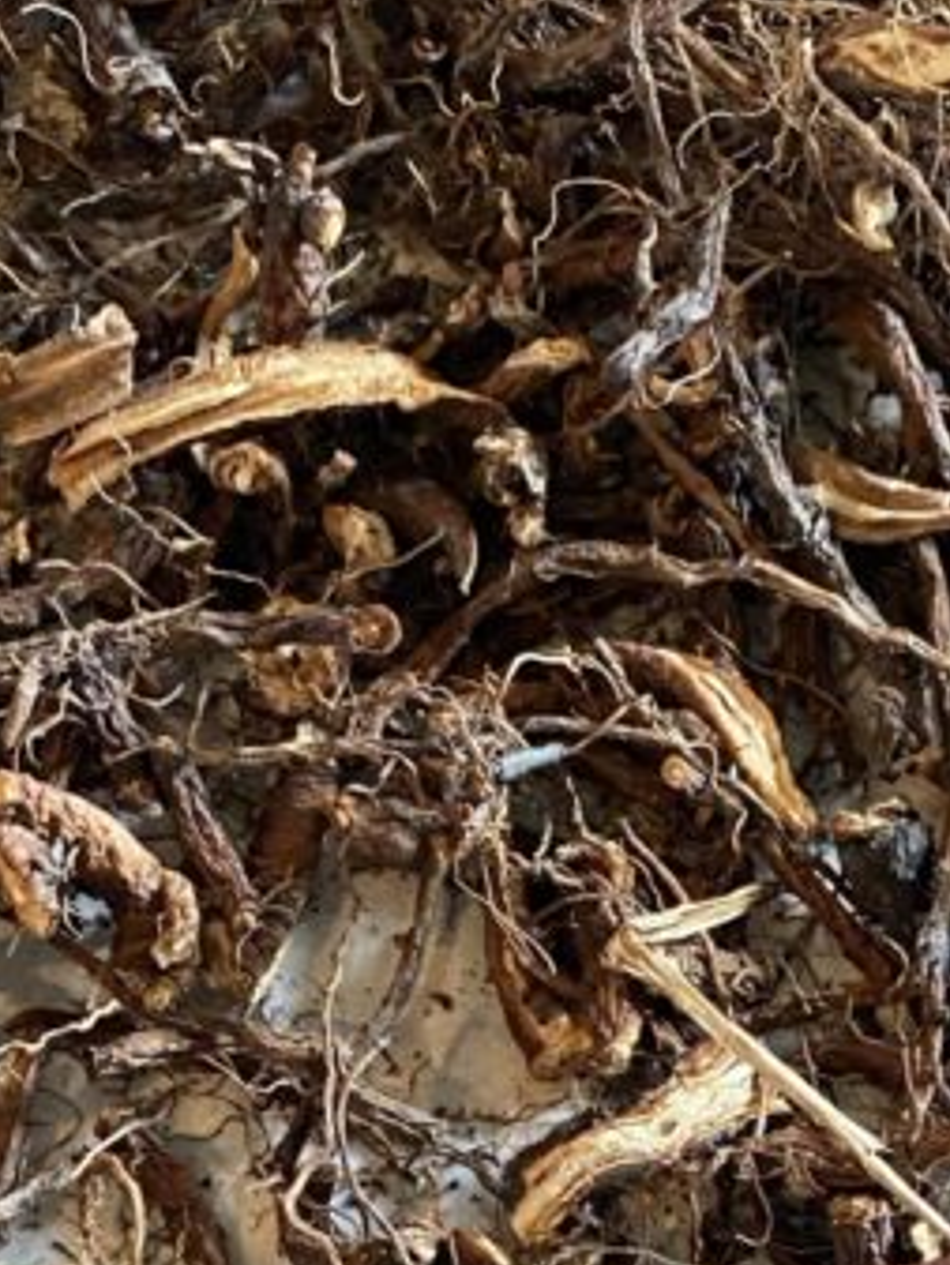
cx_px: 533
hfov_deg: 18.7
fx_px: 2889
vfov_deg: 22.4
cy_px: 1588
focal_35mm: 79
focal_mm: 4.25
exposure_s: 1/60
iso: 500
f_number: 1.8
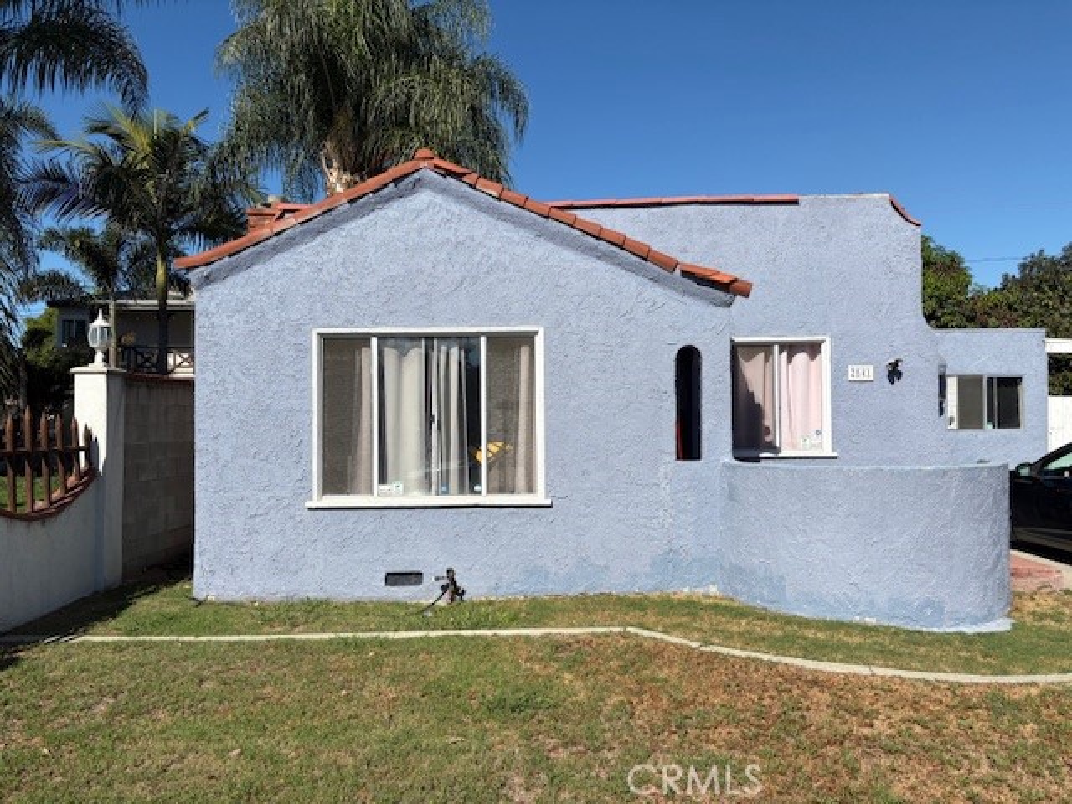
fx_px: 805
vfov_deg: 53.1
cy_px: 402
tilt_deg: +1.6
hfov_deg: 67.3
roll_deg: +0.9
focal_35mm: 26
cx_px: 536
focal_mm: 5.96
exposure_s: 1/5814
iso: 50
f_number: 1.6
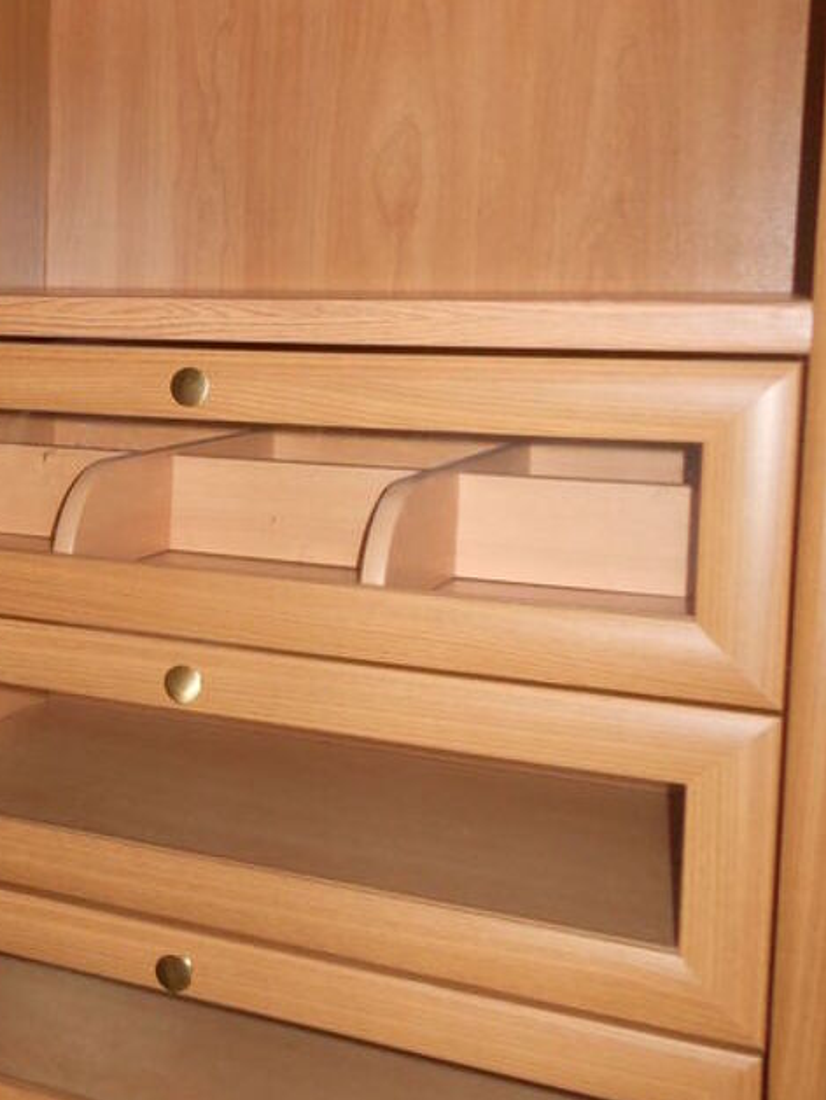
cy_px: 433
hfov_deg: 25.8
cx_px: -47
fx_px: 1686
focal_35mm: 53
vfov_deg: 36.0
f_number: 3.2
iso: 200
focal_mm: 4.5
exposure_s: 1/25
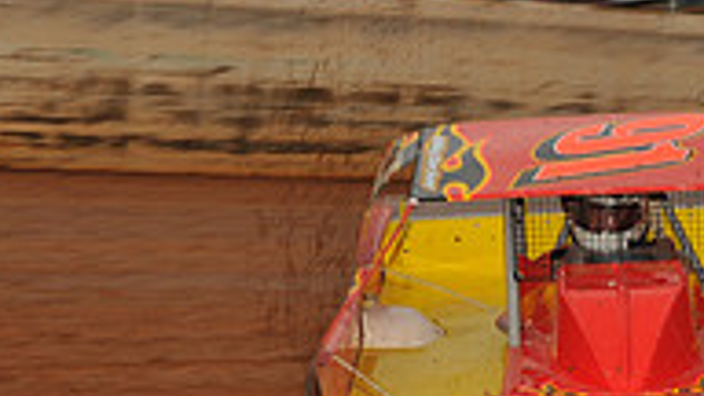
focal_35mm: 221
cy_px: 370
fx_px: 4125
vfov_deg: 5.5
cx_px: 546
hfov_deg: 9.7
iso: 500
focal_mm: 70
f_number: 8
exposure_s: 1/320
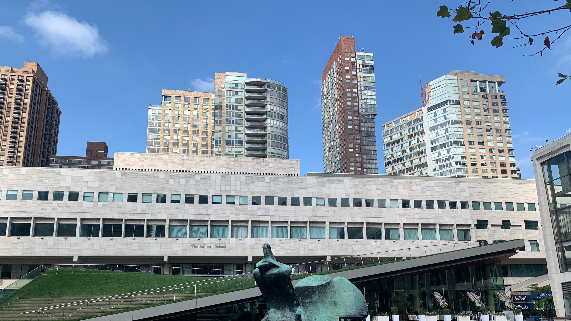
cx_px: 279
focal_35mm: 29
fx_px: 439
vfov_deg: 39.8
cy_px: 207
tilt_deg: +13.0
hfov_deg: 66.1
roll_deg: +1.0
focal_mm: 4.25
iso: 25
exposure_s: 1/2114
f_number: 1.8
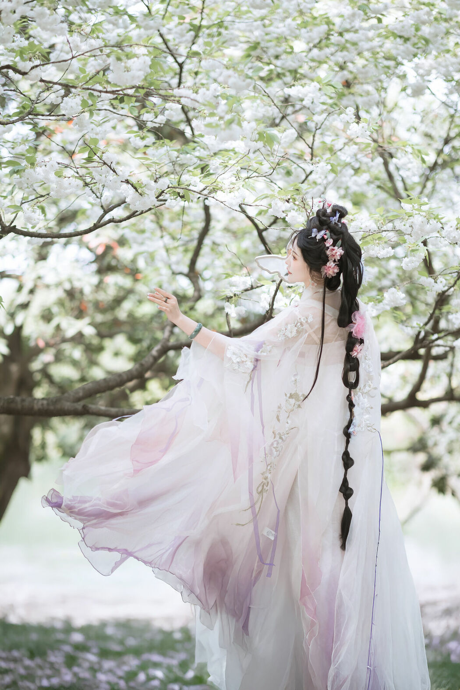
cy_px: 345
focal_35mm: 85
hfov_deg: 16.1
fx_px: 1629
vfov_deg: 23.9
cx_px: 230
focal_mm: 85
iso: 100
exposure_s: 1/640
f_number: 1.8
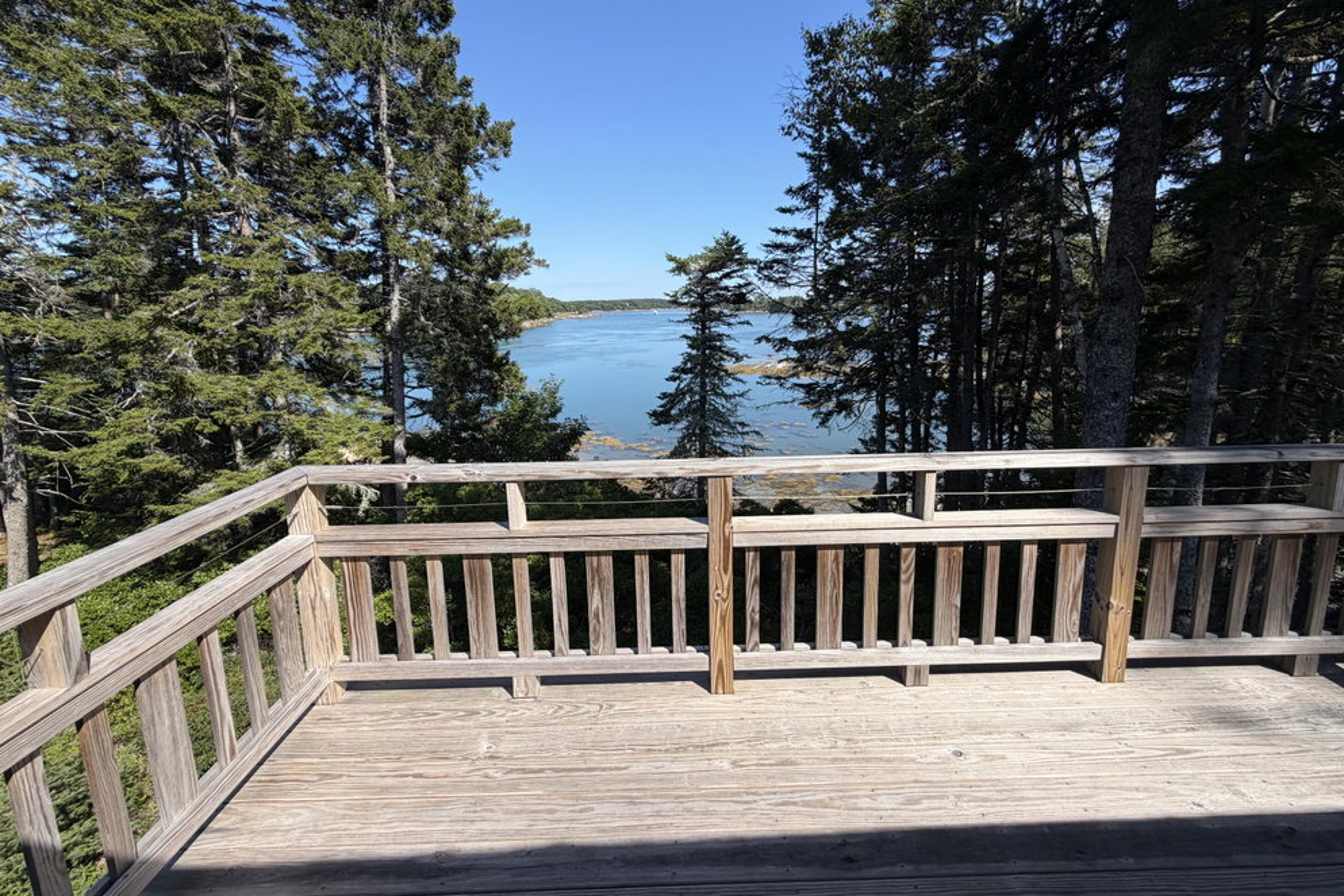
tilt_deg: -9.8
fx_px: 560
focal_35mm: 15
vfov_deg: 77.0
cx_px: 684
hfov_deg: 100.4
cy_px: 396
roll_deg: +0.7
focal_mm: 2.22
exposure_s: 1/779
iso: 20
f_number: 2.2
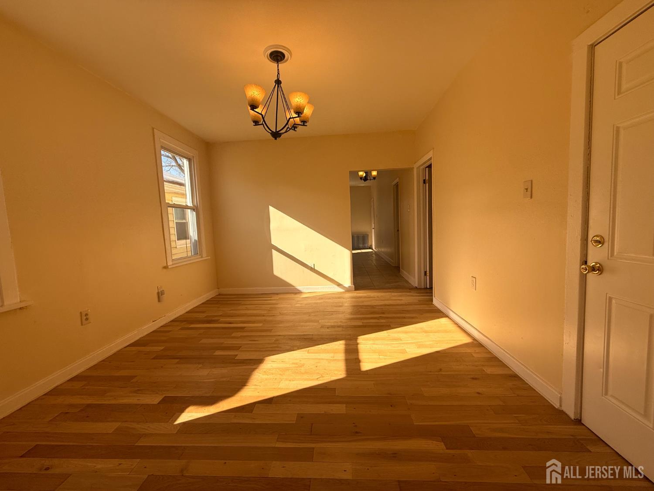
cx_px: 327
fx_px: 265
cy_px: 246
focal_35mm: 14
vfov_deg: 85.7
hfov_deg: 102.1
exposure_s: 1/554
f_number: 2.2
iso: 50
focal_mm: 2.22
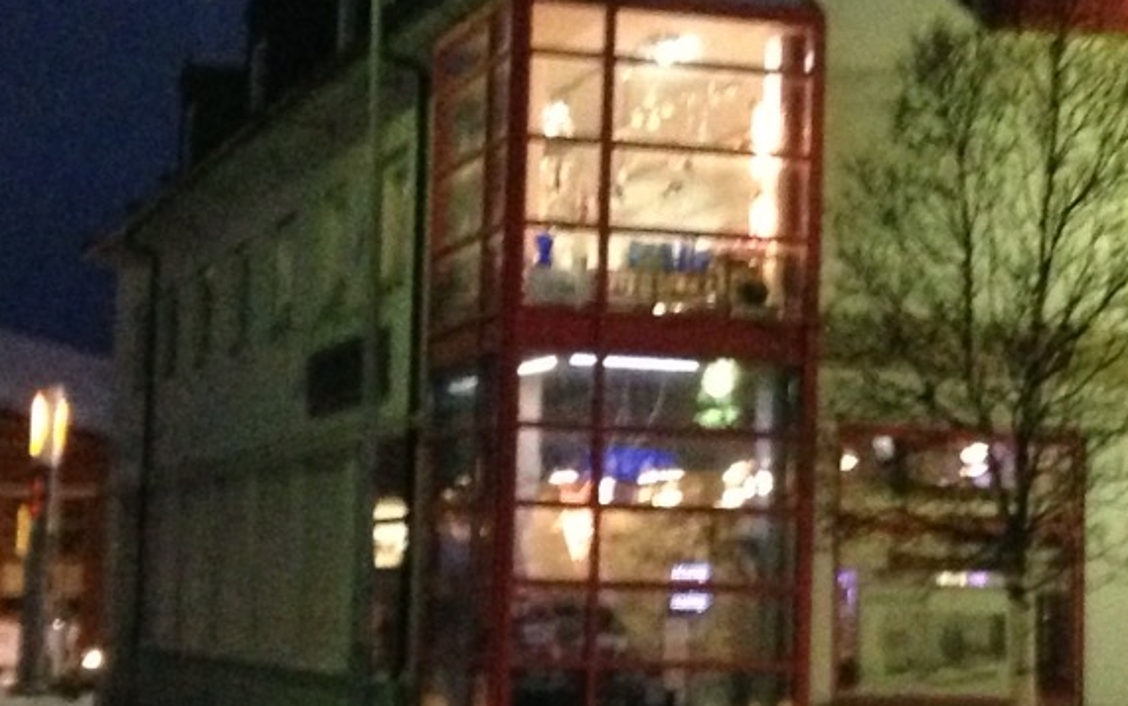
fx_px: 3013
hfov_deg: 21.2
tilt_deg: +2.9
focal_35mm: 98
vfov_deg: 13.3
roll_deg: -1.5
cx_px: 682
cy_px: 322
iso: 800
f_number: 2.4
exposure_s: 1/15
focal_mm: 4.12
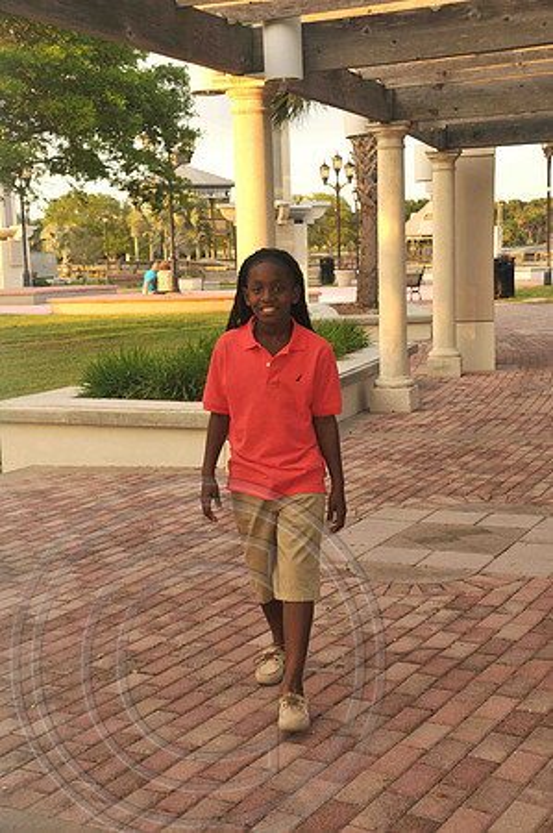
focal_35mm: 52
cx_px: 276
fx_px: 1212
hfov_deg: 25.7
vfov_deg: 37.9
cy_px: 416
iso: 200
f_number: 5.6
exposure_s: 1/125
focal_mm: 35
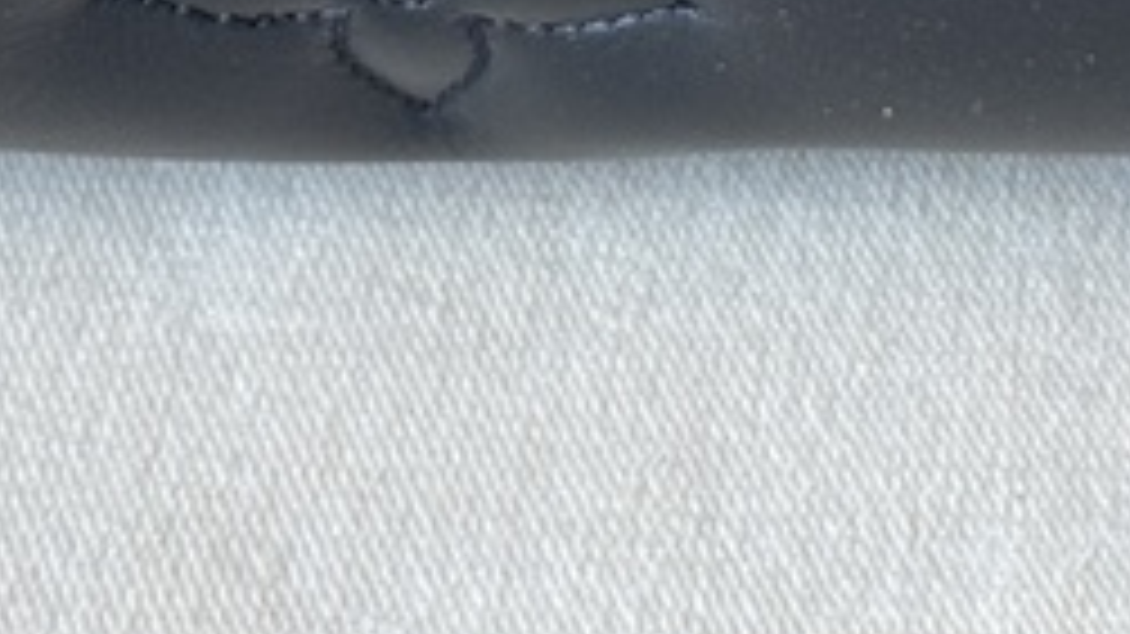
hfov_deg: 10.2
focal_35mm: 210
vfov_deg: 5.6
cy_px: -836
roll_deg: +1.5
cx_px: 1085
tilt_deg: -27.4
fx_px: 6290
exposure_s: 1/50
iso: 50
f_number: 1.78
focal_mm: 6.76
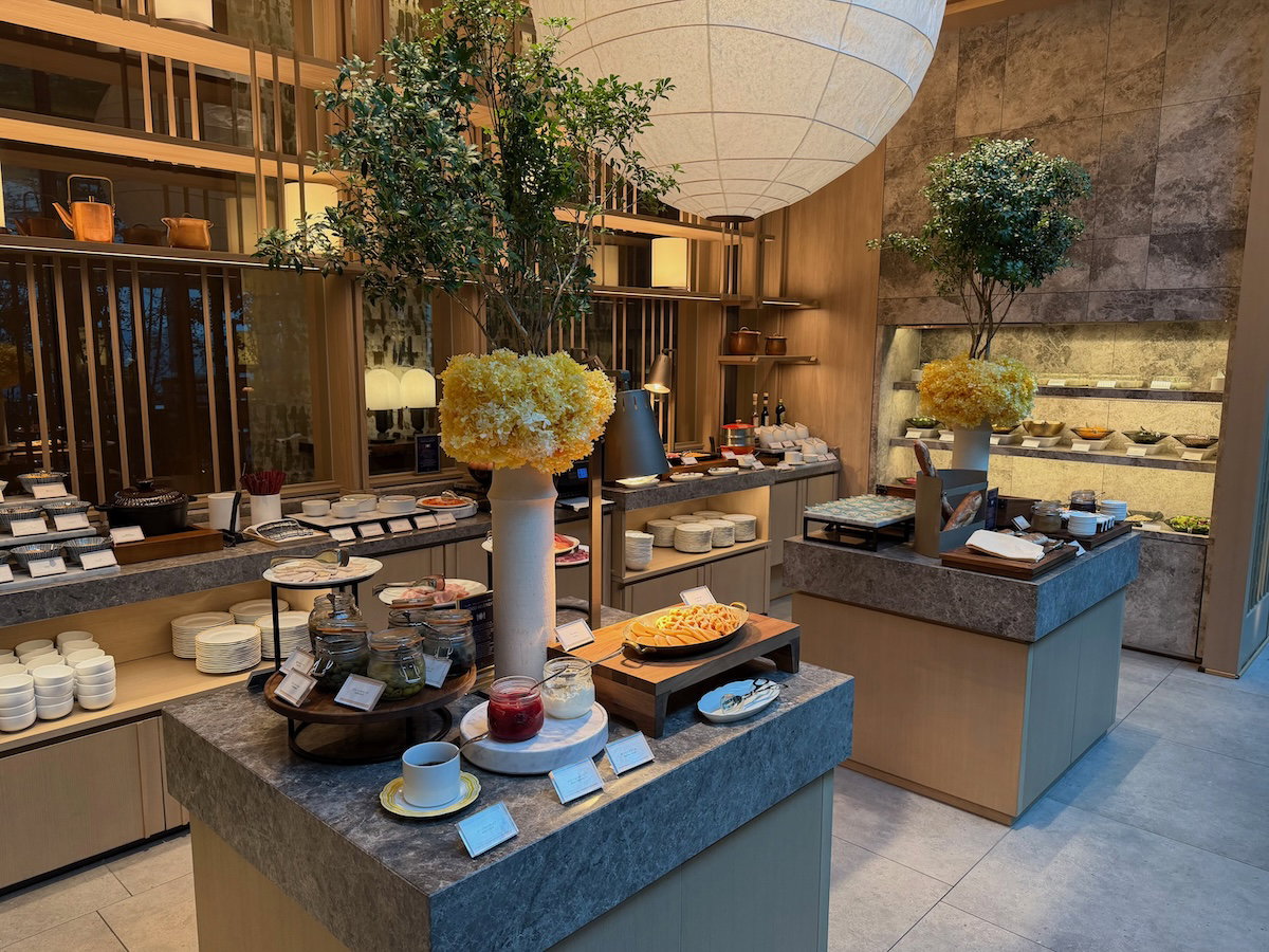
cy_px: 476
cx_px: 634
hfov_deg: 71.6
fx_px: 880
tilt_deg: -7.9
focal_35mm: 24
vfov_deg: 56.8
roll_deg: -0.3
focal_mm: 6.76
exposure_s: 1/94
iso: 200
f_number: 1.78
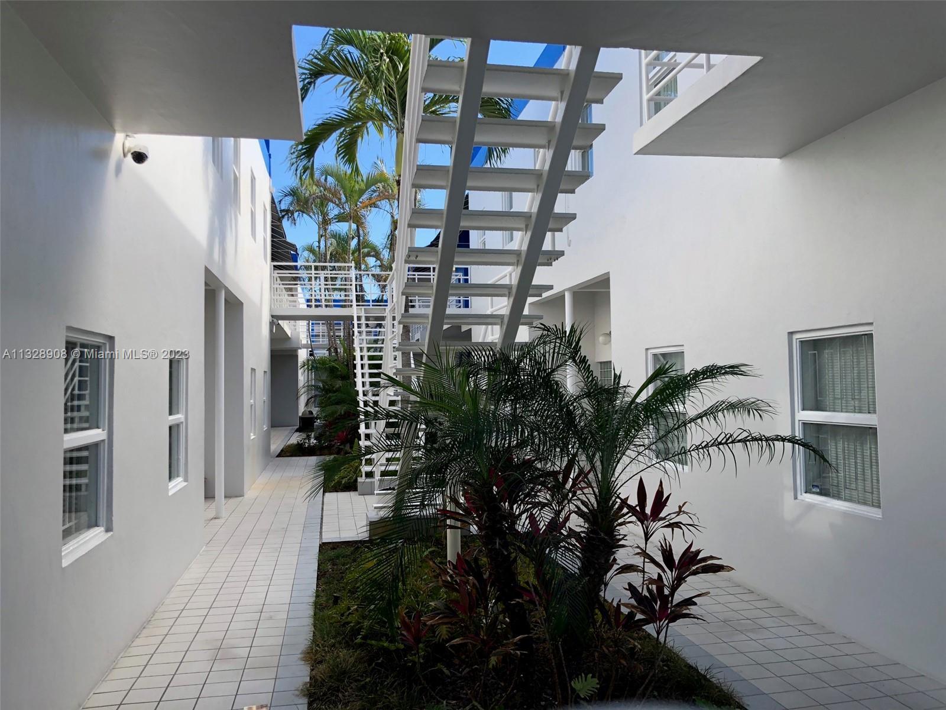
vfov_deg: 49.7
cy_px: 355
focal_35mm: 28
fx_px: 765
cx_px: 473
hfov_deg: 63.4
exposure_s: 1/533
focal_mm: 4
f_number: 1.8
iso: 20
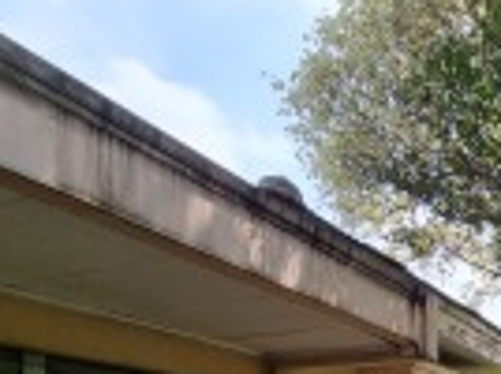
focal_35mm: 35
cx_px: 568
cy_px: 482
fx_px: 506
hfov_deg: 40.8
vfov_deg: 31.5
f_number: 2.2
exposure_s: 1/676
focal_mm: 2.2
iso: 50
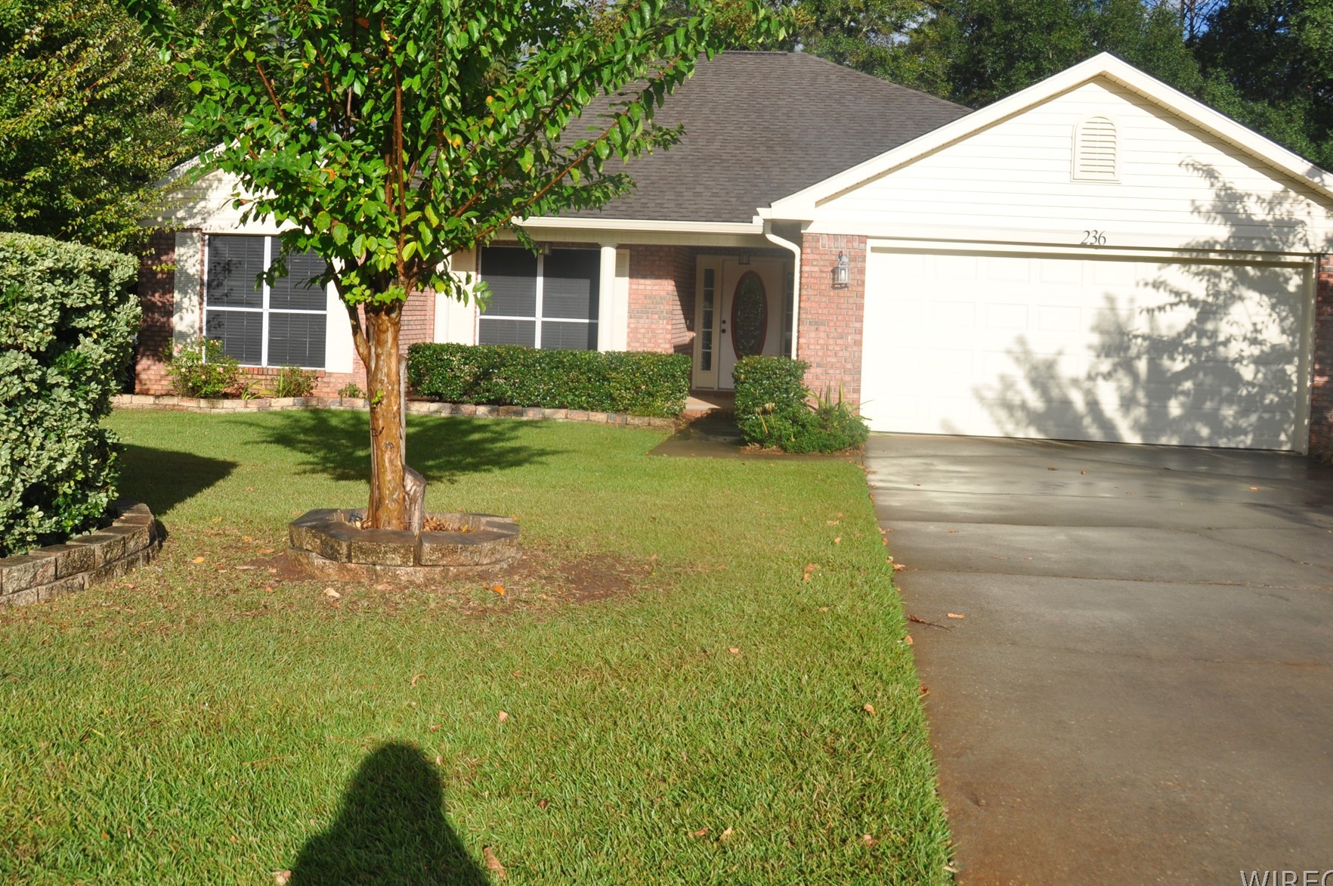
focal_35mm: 37
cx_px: 685
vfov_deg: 35.8
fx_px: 1368
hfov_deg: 51.9
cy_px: 362
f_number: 9
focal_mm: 20
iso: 200
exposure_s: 1/400
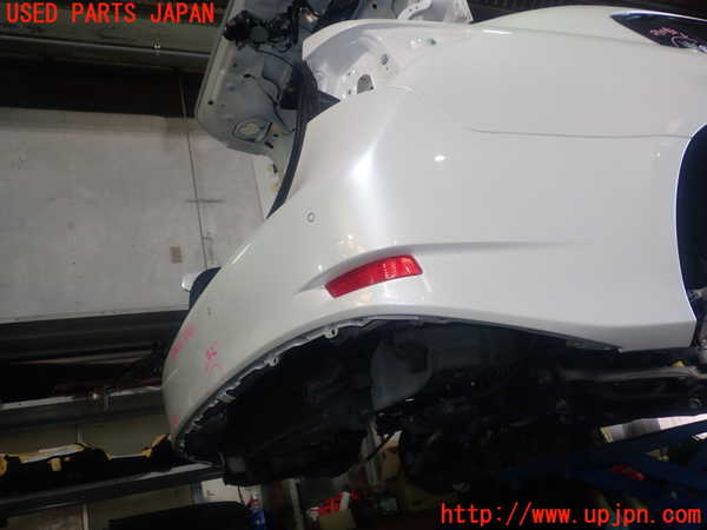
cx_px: 354
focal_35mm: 32
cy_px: 265
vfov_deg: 44.2
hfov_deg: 56.8
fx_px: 654
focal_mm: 5.79
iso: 200
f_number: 2.4
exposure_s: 1/60
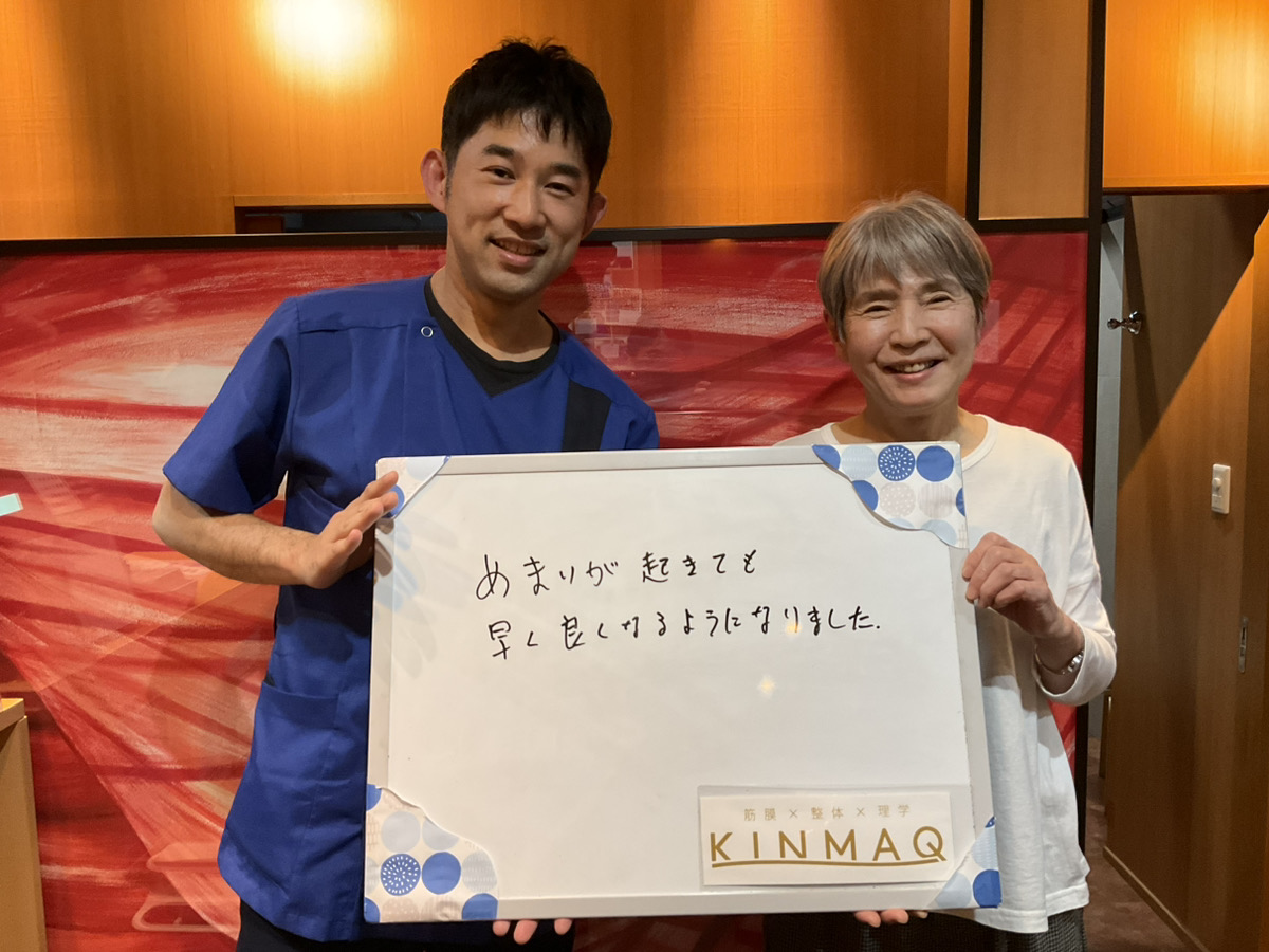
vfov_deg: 48.2
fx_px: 1063
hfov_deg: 61.7
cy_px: 476
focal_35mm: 29
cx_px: 634
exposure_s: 1/40
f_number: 1.8
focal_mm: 3
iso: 200
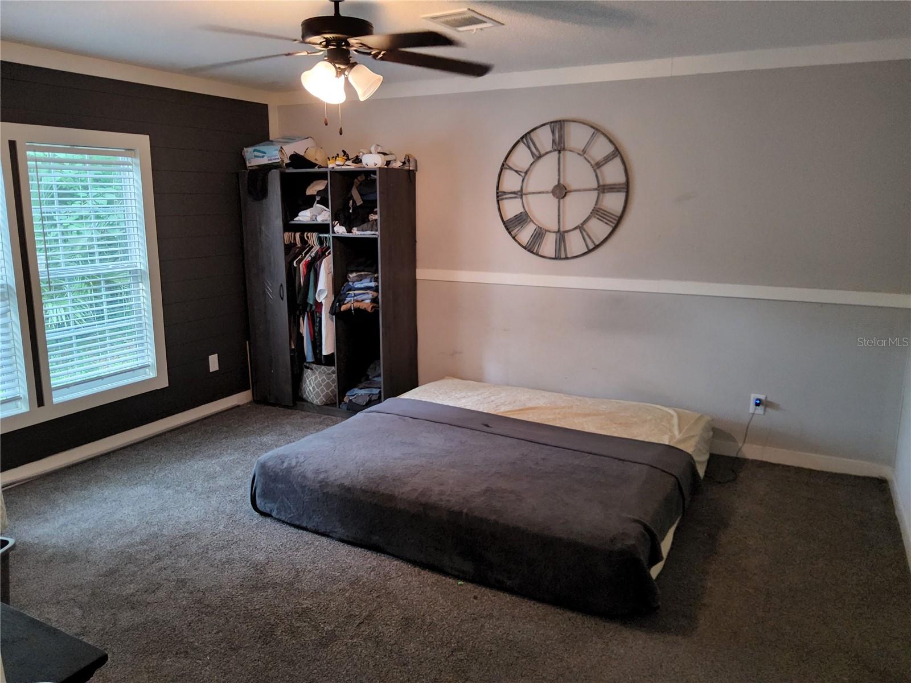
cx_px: 456
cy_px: 342
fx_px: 658
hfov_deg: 69.4
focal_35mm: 25
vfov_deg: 54.9
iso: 640
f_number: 2
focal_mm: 3.08
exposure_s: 1/40
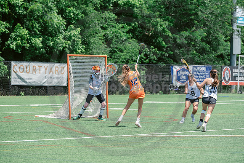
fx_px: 1356
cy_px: 82
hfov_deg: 10.3
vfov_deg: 6.9
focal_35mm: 200
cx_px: 122
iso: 400
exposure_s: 1/1600
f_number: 5
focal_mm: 200
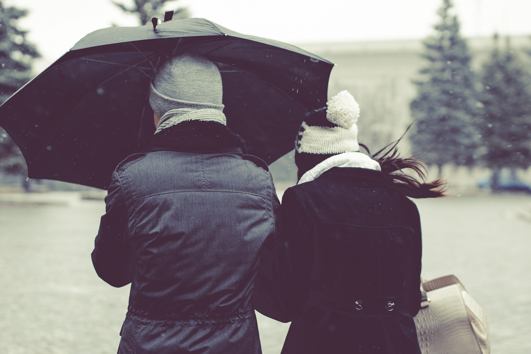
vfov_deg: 18.2
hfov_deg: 27.0
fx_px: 1106
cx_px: 266
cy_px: 177
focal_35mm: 75
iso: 400
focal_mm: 50
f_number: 2.2
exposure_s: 1/500
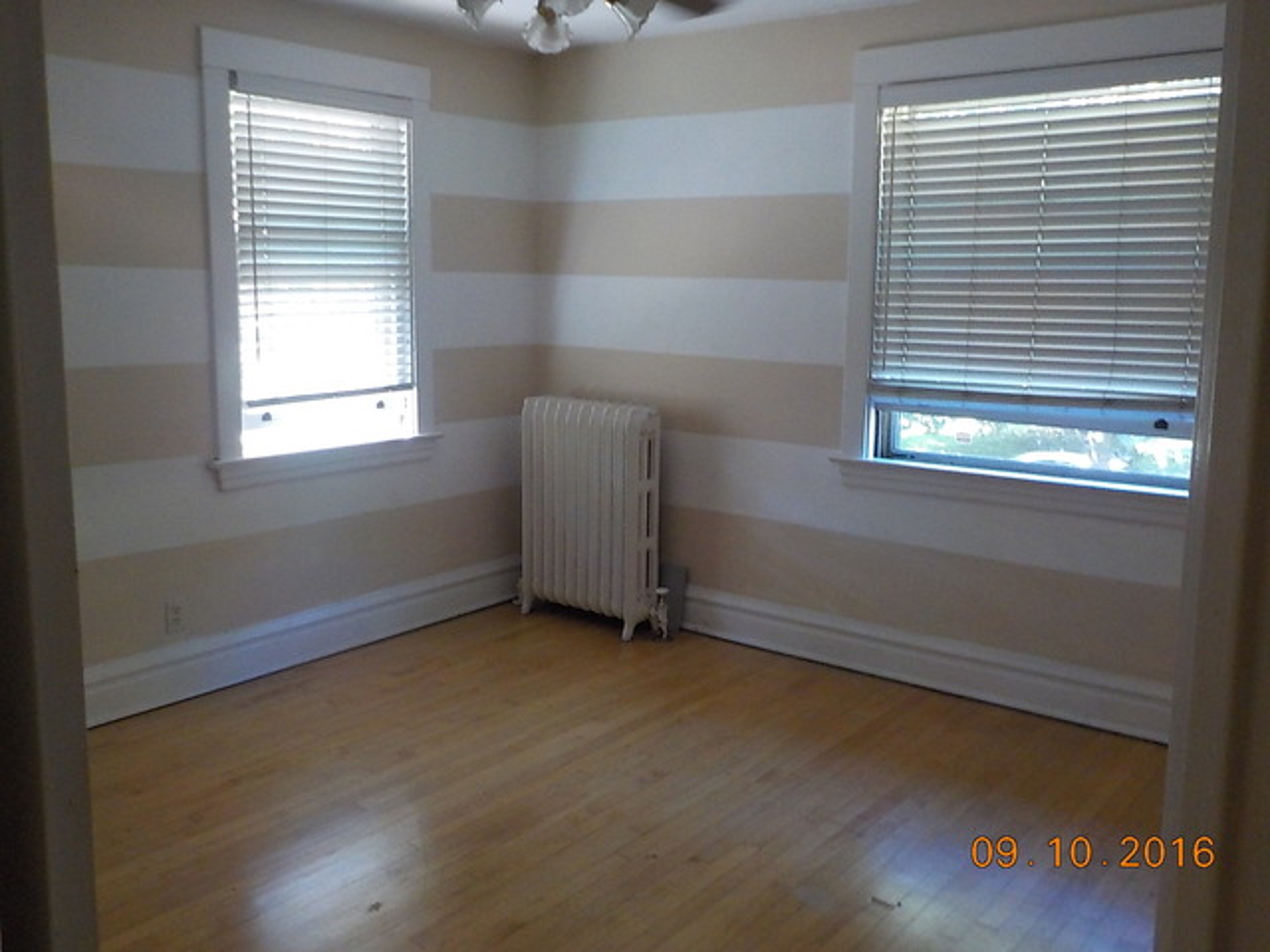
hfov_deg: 60.0
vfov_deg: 46.8
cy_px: 476
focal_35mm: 30
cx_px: 635
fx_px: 1101
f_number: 3.3
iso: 400
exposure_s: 1/25
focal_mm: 4.1
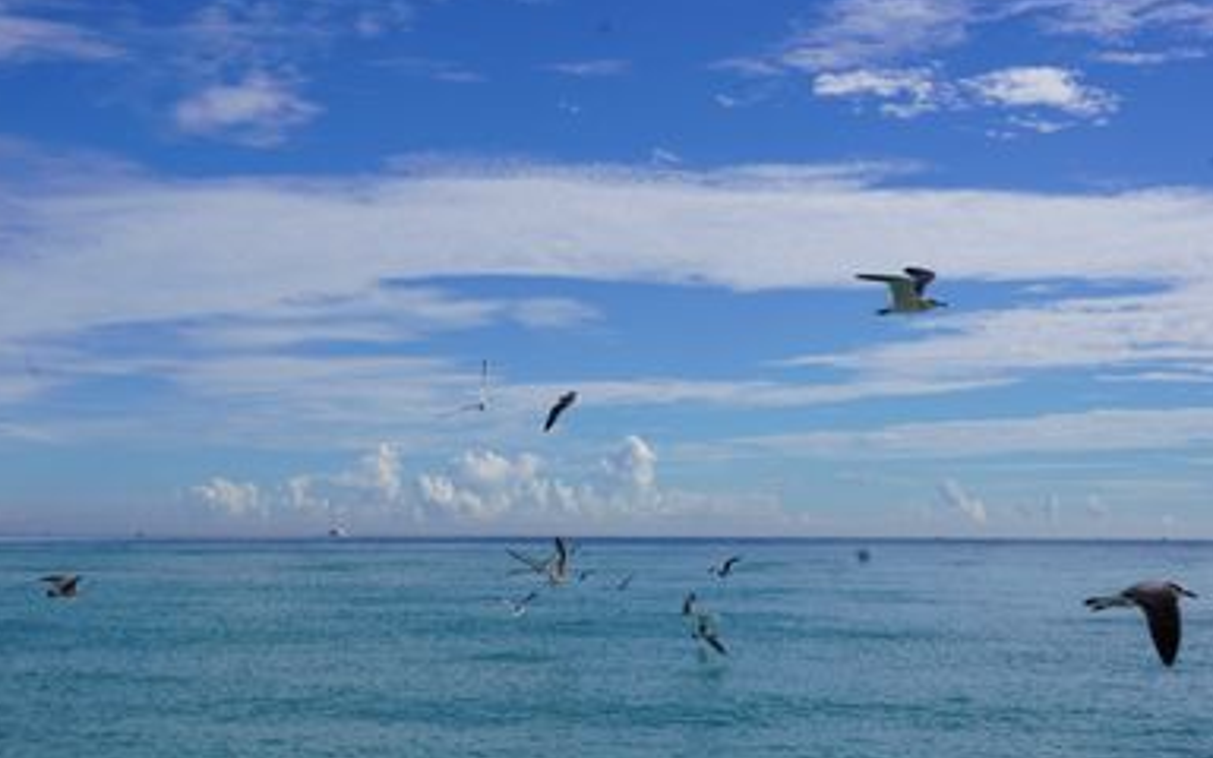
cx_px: 531
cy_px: 418
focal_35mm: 57
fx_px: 1884
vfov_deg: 22.7
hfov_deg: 35.6
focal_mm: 42
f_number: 11
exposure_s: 1/400
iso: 100
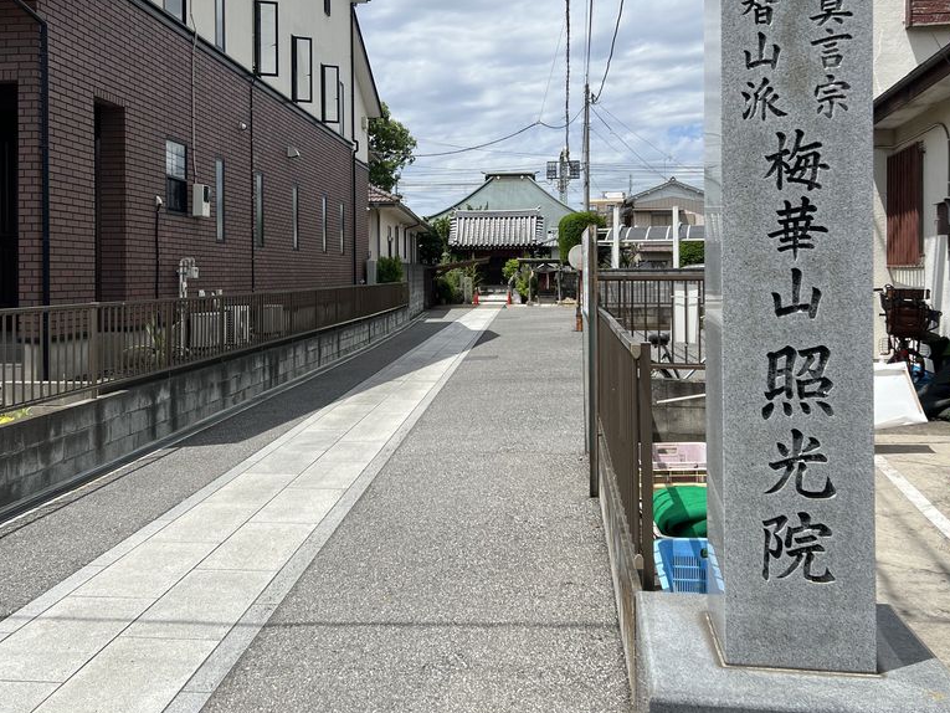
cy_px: 279
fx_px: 933
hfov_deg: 53.9
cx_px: 436
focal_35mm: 34
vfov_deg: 41.6
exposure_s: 1/5882
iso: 50
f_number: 1.5
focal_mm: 5.7
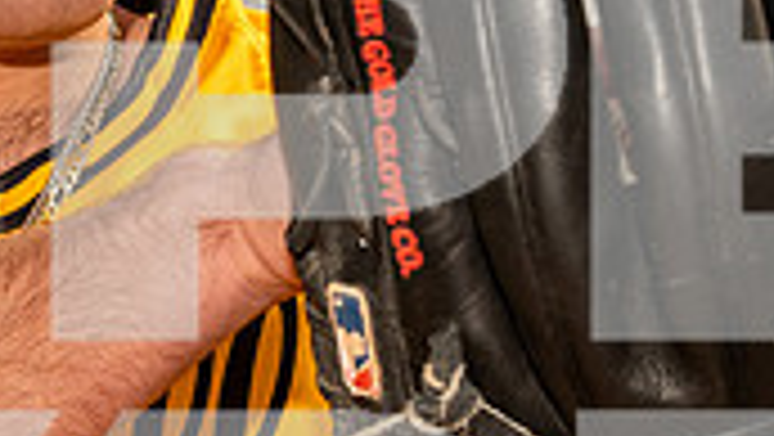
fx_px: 4641
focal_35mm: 226
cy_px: 106
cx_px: -36
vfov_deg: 5.4
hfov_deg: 9.5
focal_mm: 64
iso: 100
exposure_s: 1/250
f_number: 8
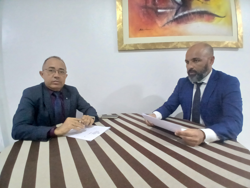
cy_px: 94
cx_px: 125
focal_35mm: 17
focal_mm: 1.4
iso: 640
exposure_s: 1/20
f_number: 2.2
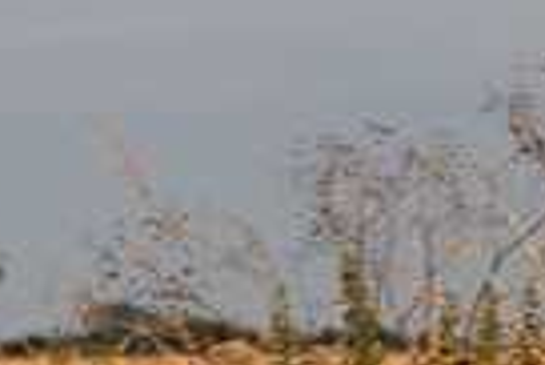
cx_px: -713
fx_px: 6668
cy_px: 409
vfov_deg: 3.1
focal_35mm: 440
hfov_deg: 4.6
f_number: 4.5
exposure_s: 1/800
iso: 160
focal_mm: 77
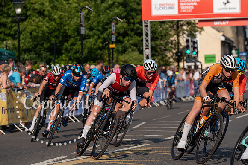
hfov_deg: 11.3
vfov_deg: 7.5
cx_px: 124
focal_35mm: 182
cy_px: 82
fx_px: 1254
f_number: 6.3
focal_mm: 182
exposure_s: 1/1000
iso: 160
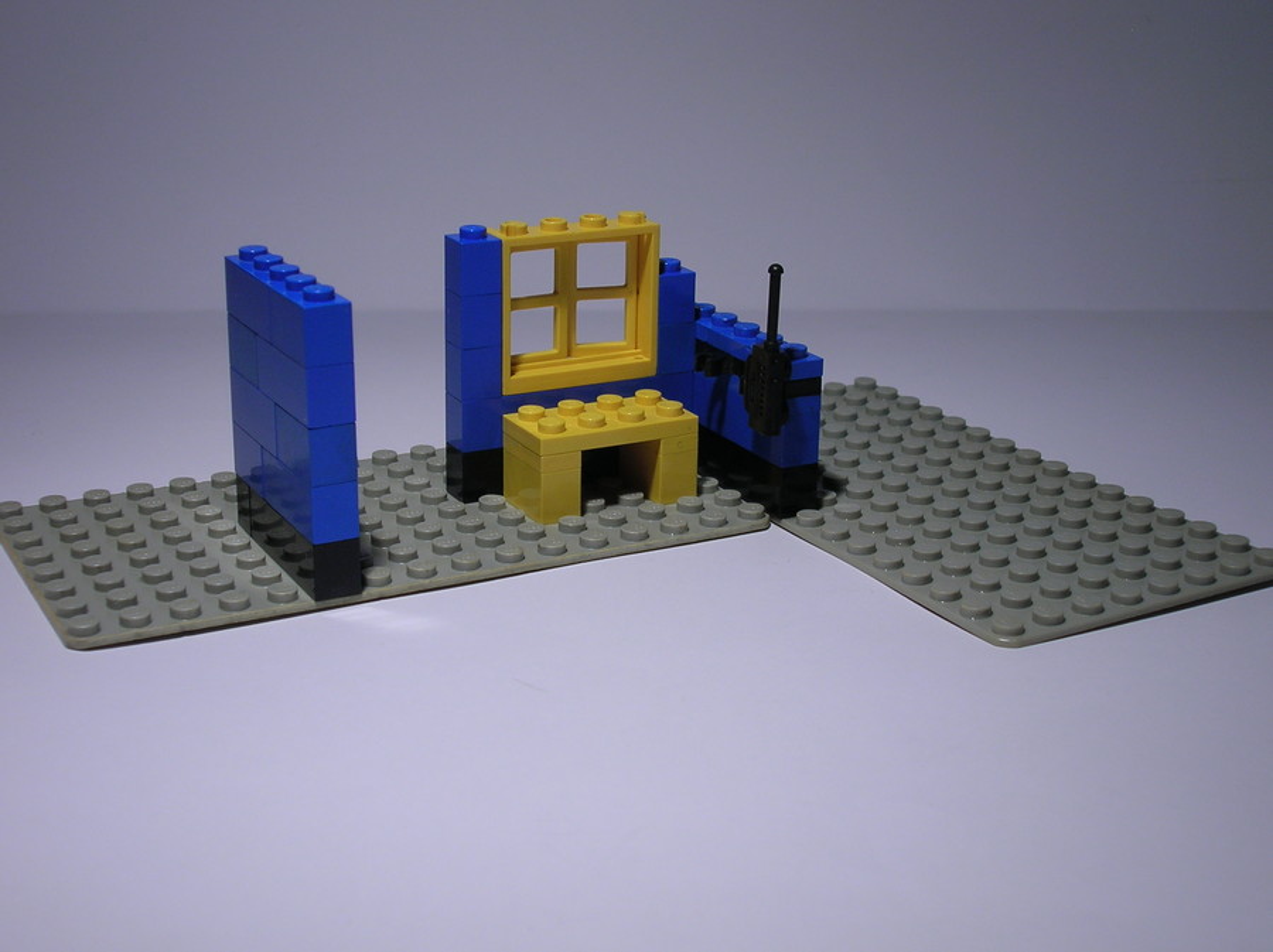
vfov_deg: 29.1
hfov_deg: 38.2
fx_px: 1837
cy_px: 476
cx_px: 636
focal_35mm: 50
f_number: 3.3
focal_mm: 8.4
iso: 50
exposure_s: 1/36.4
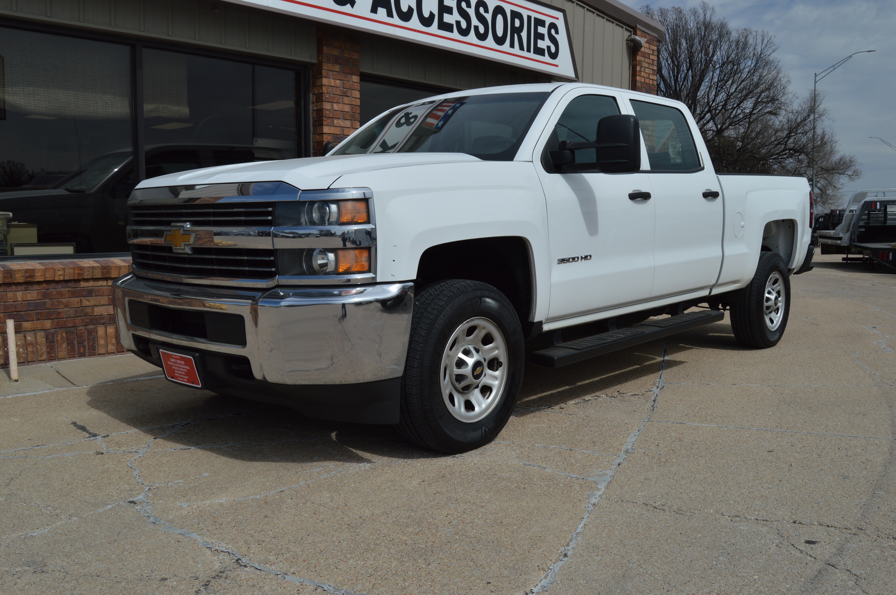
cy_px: 298
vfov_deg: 39.9
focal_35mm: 33
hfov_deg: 57.3
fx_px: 821
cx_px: 448
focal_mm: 22
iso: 100
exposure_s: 1/500
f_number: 10
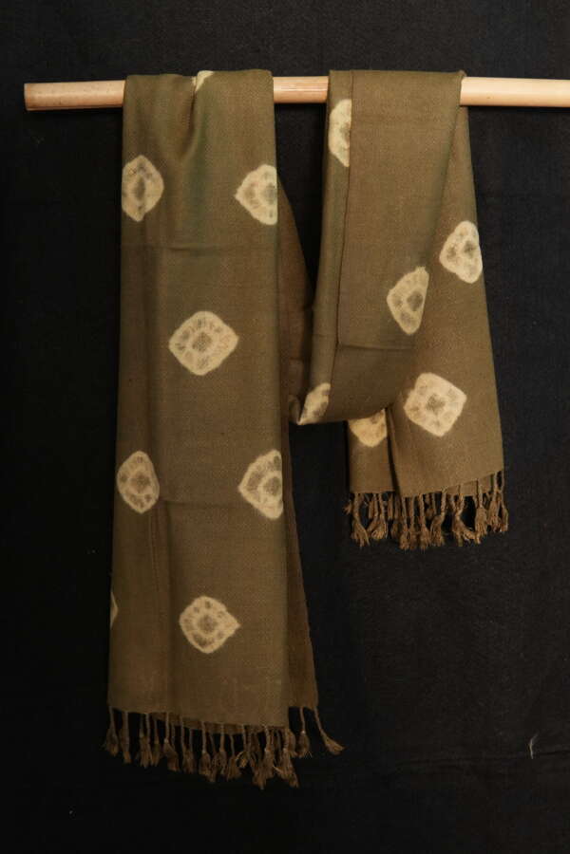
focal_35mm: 45
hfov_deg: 29.9
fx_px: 1069
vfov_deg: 43.6
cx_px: 285
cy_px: 427
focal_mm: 30
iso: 1250
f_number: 2.8
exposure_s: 1/100
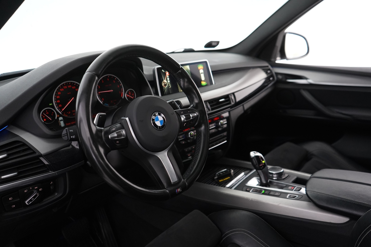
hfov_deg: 65.5
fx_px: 289
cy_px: 124
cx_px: 186
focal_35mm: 28
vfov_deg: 46.4
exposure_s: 1/40
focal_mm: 28
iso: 3200
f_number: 3.5
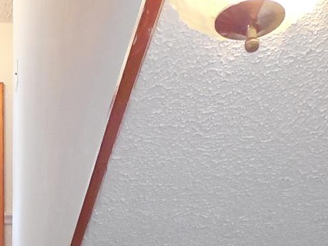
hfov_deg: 16.2
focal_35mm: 112
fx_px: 1061
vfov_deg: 12.4
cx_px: -146
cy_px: 396
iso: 320
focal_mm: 6.1
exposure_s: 1/30
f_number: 3.4
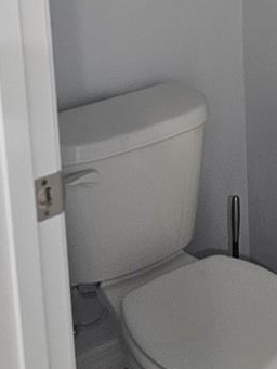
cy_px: -24
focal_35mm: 81
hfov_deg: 17.7
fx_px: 864
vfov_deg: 22.9
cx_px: 286
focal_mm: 6.3
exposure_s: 1/120
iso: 400
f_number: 1.7
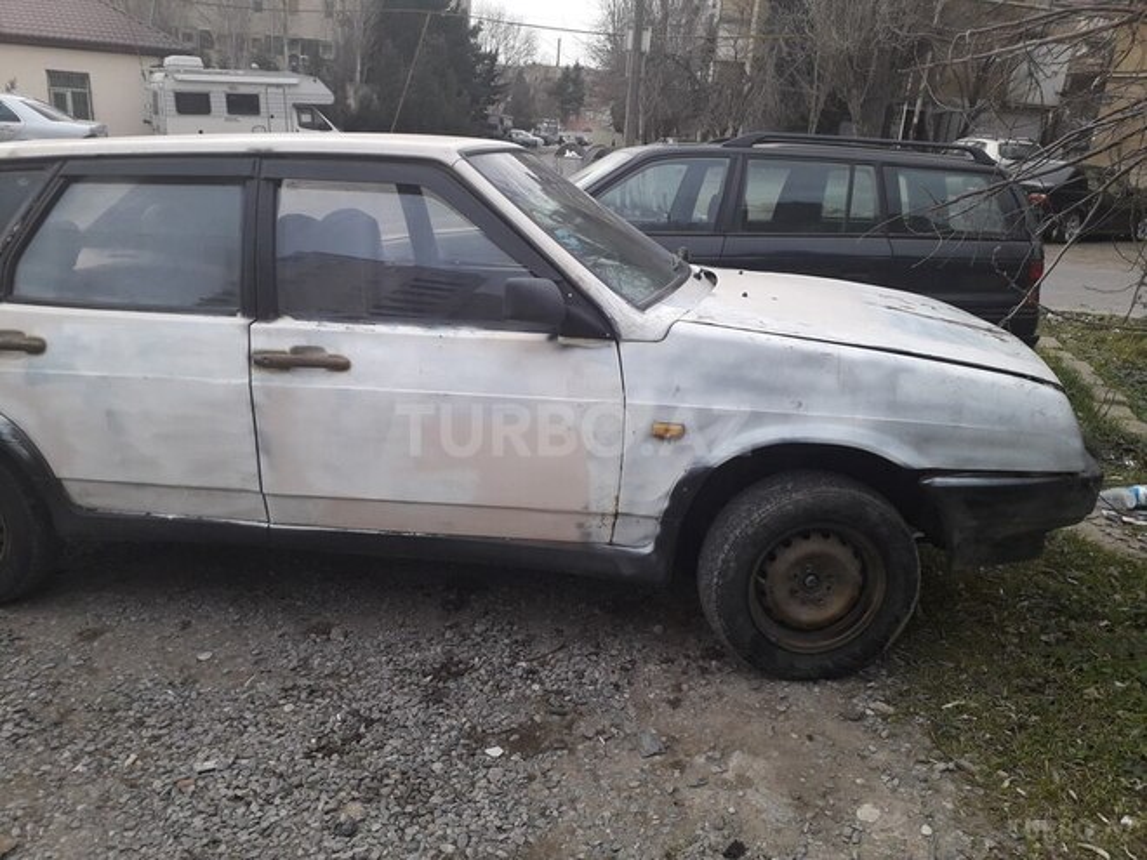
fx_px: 895
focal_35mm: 27
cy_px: 430
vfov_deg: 51.4
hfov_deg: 65.3
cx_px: 574
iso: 40
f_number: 1.9
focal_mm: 3.6
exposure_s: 1/155
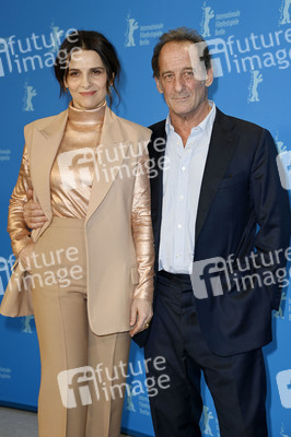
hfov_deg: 13.9
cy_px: 218
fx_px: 1190
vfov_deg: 20.8
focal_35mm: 98
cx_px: 146
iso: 1000
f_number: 6.3
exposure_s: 1/160
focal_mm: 98
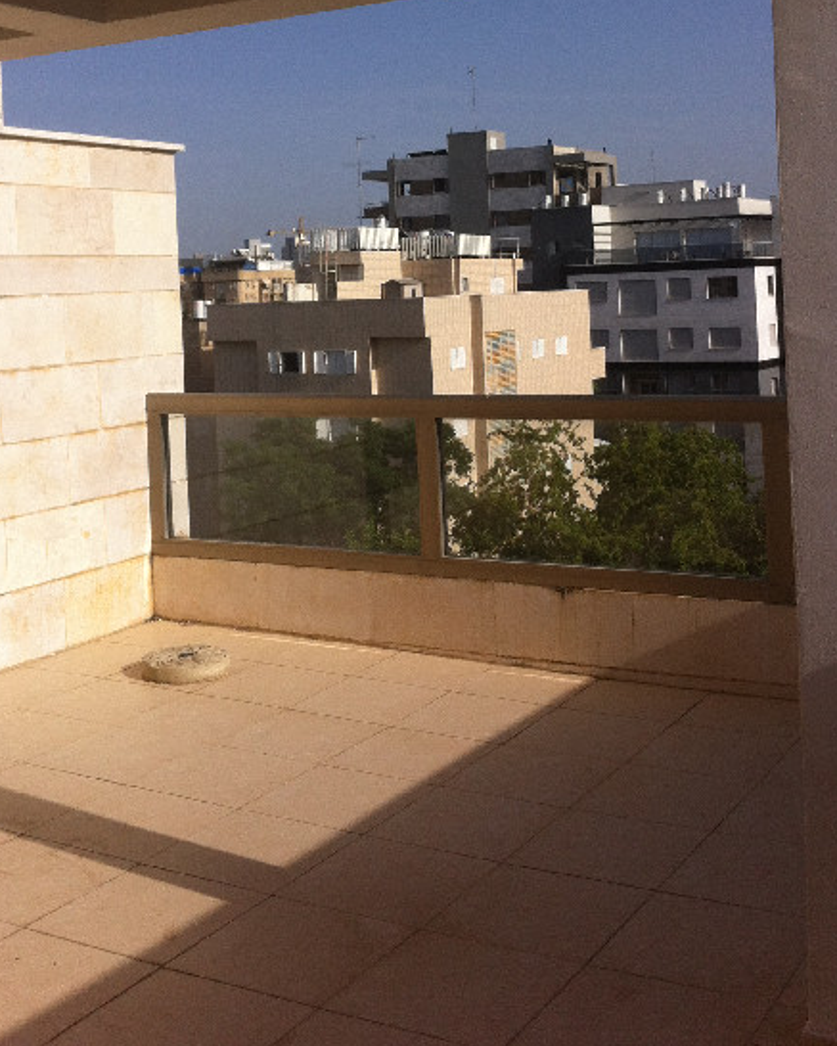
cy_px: 295
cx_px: 407
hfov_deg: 30.3
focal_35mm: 50
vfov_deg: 36.7
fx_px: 1548
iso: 80
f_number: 2.8
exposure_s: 1/2514
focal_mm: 3.85
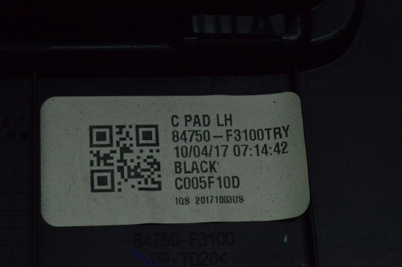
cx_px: 201
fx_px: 920
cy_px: 134
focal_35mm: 82
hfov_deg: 24.6
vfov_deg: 16.5
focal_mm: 55
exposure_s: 1/80
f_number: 36
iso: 6400
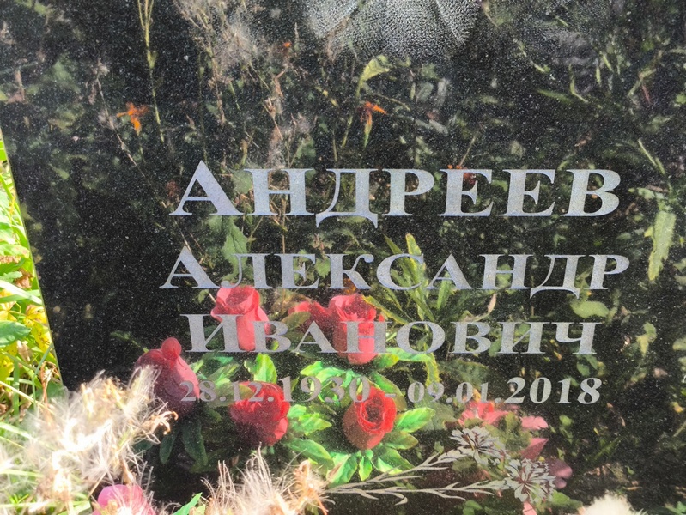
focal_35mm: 50
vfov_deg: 29.1
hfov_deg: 38.2
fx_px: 991
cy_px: 258
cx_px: 343
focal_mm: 4.71
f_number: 1.7
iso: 50
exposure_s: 1/157
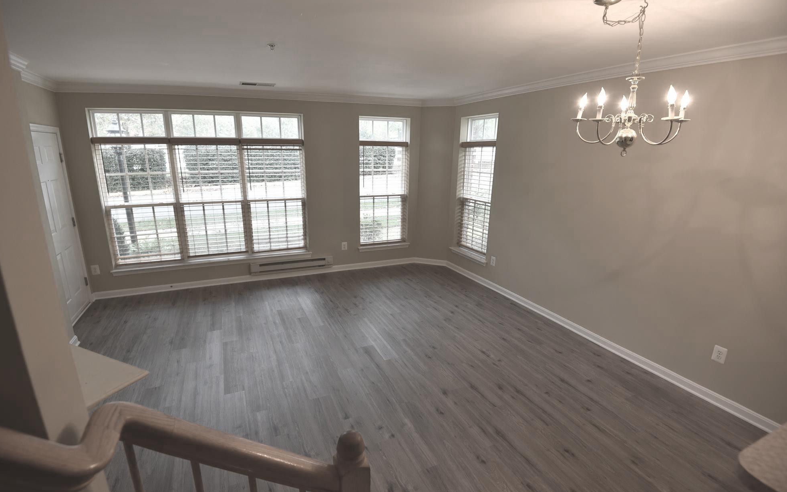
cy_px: 257
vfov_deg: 68.0
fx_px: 365
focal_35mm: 17
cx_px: 382
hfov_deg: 94.3
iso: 500
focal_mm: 16
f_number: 4
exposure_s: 1/60
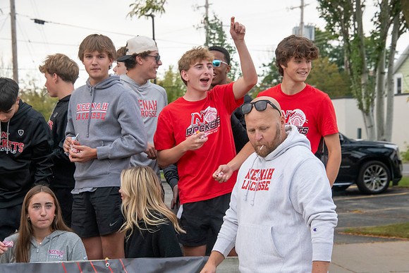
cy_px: 136
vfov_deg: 11.0
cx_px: 204
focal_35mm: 125
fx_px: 1420
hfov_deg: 16.4
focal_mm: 125
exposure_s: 1/400
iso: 3200
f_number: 11
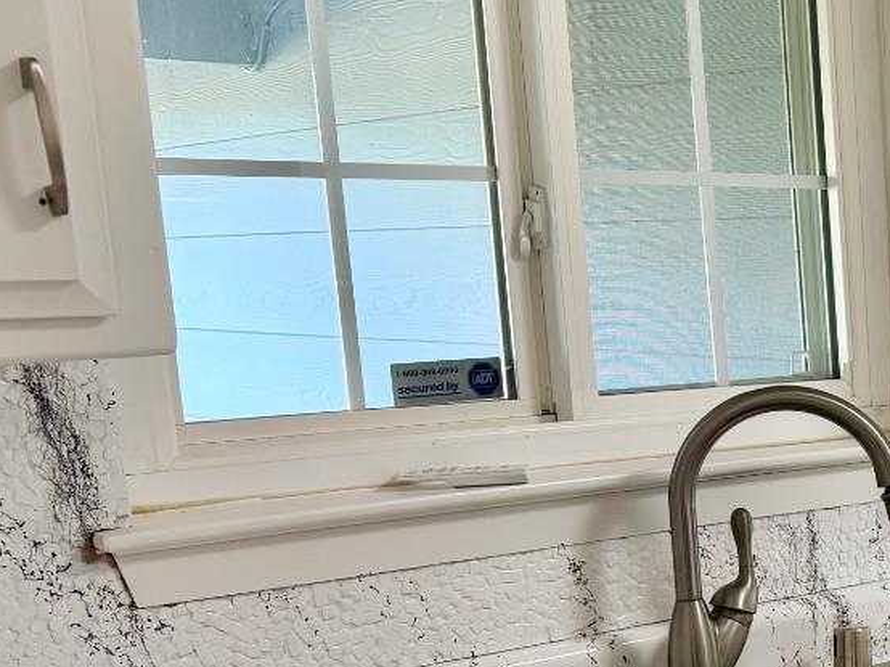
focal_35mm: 65
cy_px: 568
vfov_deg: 22.2
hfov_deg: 25.2
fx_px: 1670
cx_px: 1200
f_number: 1.78
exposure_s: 1/120
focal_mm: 6.76
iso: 125
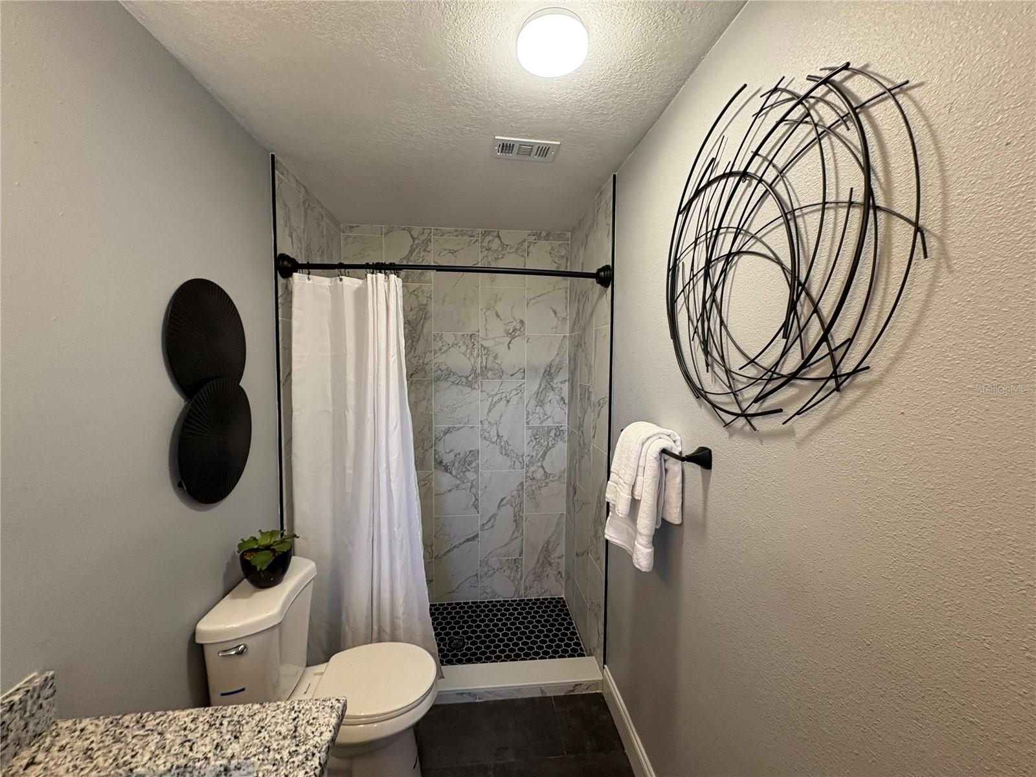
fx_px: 419
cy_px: 388
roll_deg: -0.5
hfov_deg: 102.1
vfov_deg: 85.7
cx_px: 518
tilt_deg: -3.4
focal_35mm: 14
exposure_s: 1/60
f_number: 2.2
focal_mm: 2.22
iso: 125
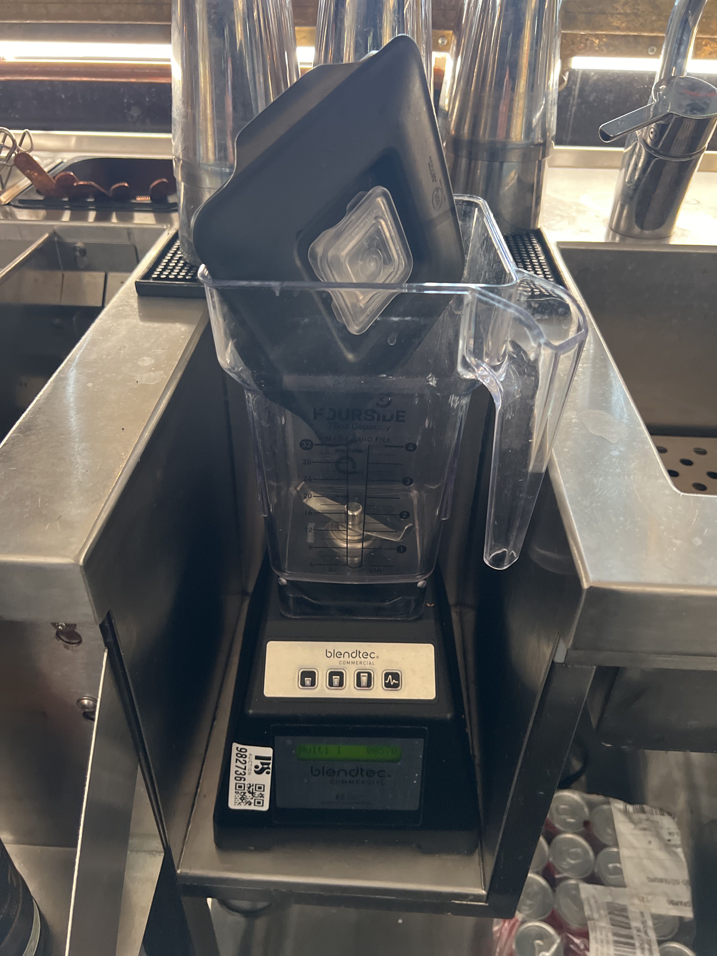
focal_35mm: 26
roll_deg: -1.5
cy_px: 478
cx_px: 358
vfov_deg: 67.3
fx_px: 718
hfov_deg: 53.1
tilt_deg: -37.0
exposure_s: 1/41
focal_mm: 5.7
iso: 500
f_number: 1.5
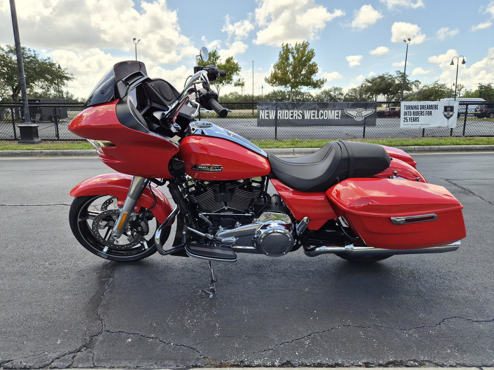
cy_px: 185
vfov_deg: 58.9
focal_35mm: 23
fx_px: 328
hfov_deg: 73.9
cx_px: 247
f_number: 1.8
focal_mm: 5.4
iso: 80
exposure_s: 1/3336
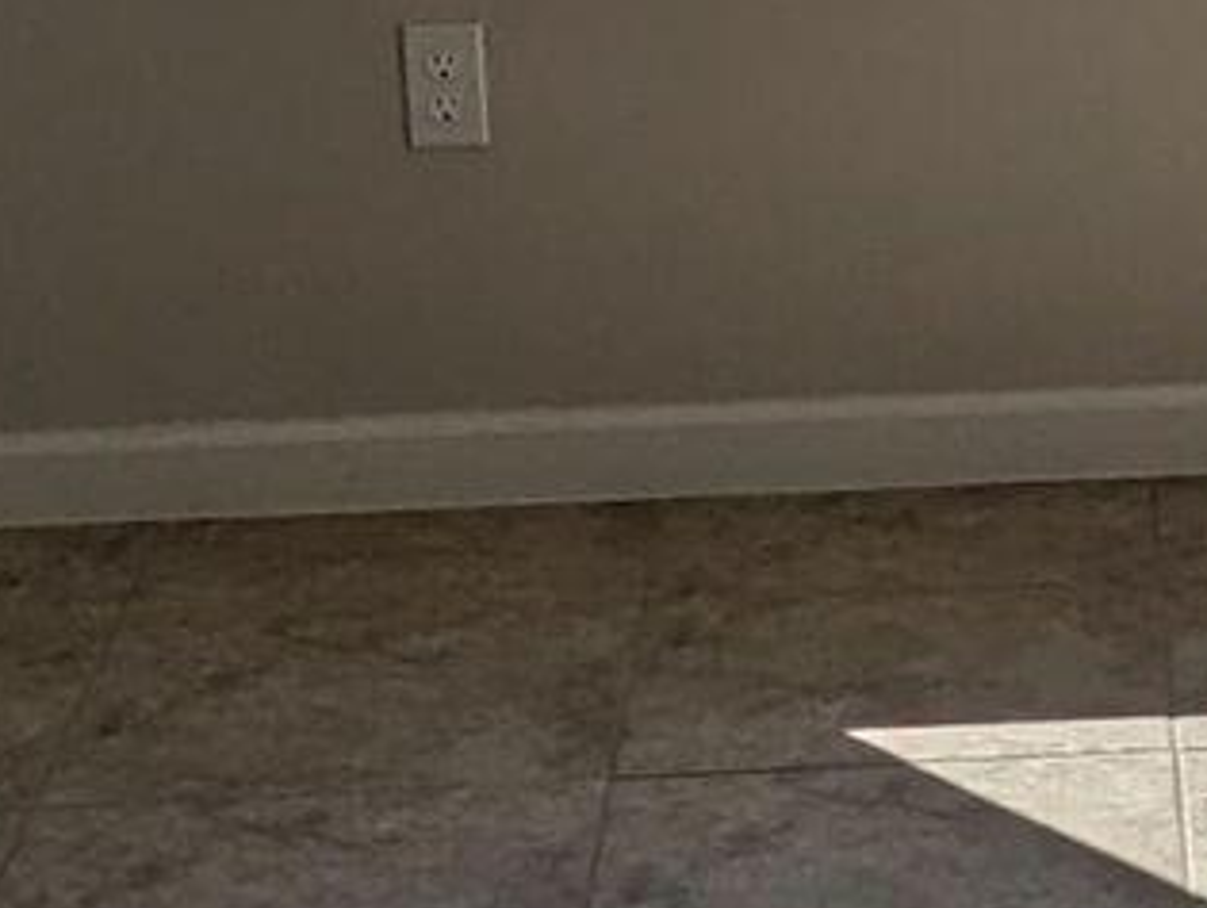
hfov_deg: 11.8
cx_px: 1594
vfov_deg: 9.2
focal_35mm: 162
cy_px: 356
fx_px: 5655
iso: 49
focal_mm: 6.81
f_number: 1.85
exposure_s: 1/1919
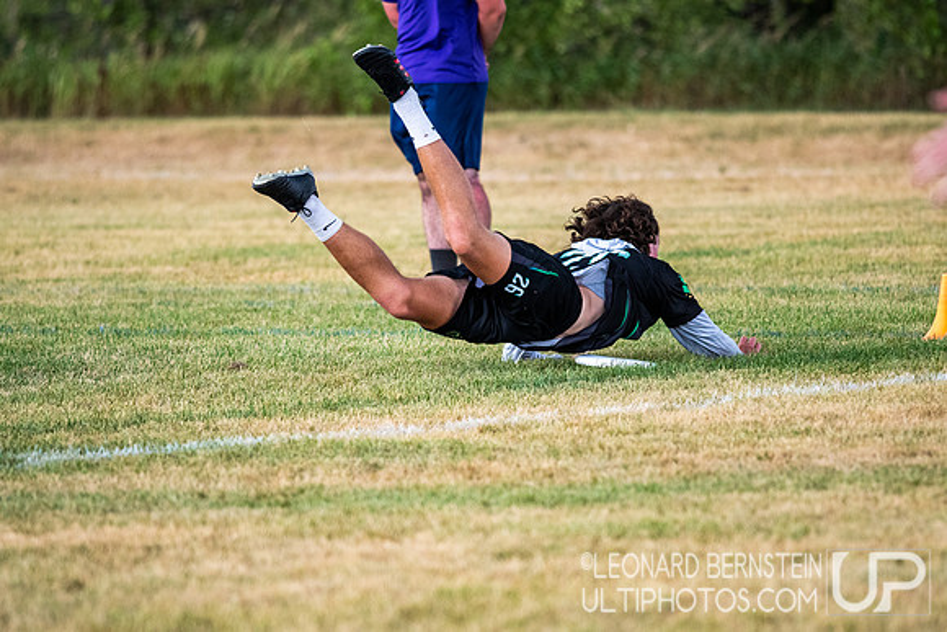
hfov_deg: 4.6
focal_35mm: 450
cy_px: 316
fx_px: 11840
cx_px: 474
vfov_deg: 3.1
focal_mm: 300
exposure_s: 1/2000
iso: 1600
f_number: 4
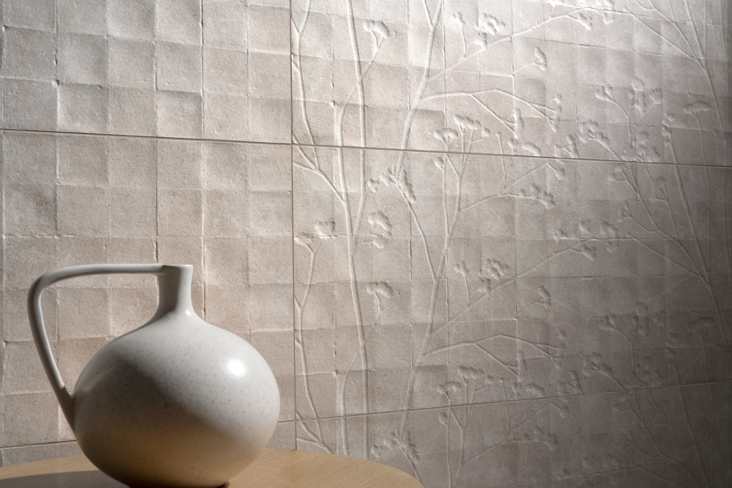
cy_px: 244
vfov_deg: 27.0
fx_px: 1017
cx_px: 366
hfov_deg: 39.6
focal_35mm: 50
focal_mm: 50
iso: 50
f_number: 10
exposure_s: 1/100
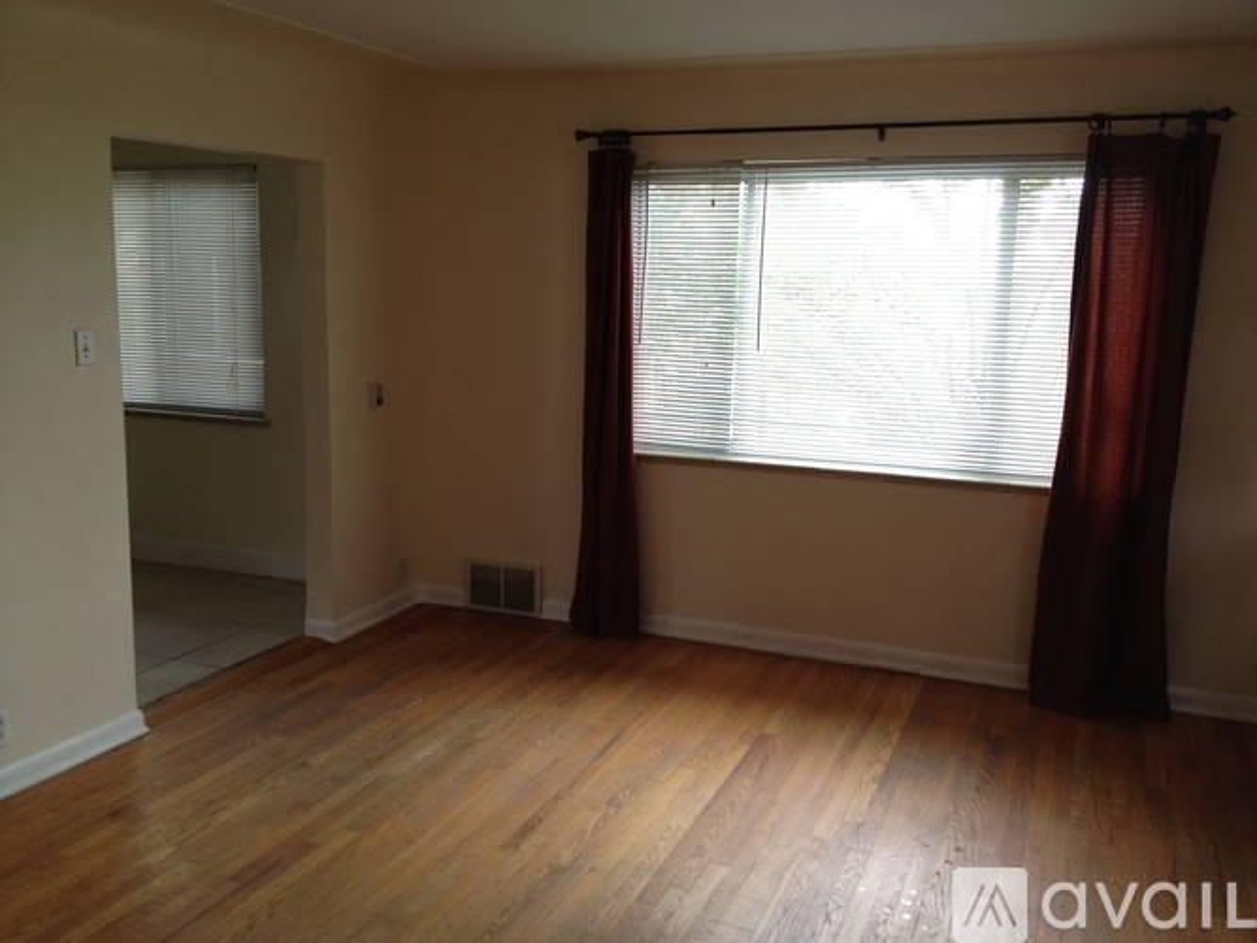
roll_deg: -1.9
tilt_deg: -9.0
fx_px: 1271
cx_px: 628
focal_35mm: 35
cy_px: 472
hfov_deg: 52.6
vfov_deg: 40.7
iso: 50
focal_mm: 4.28
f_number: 2.4
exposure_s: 1/24
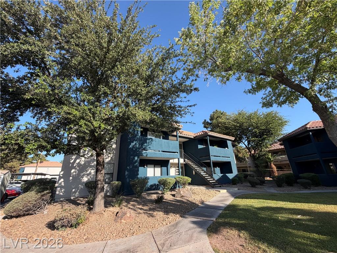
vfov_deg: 85.7
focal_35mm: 14
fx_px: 136
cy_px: 126
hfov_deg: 102.1
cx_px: 168
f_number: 2.2
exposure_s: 1/569
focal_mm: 2.22
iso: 40
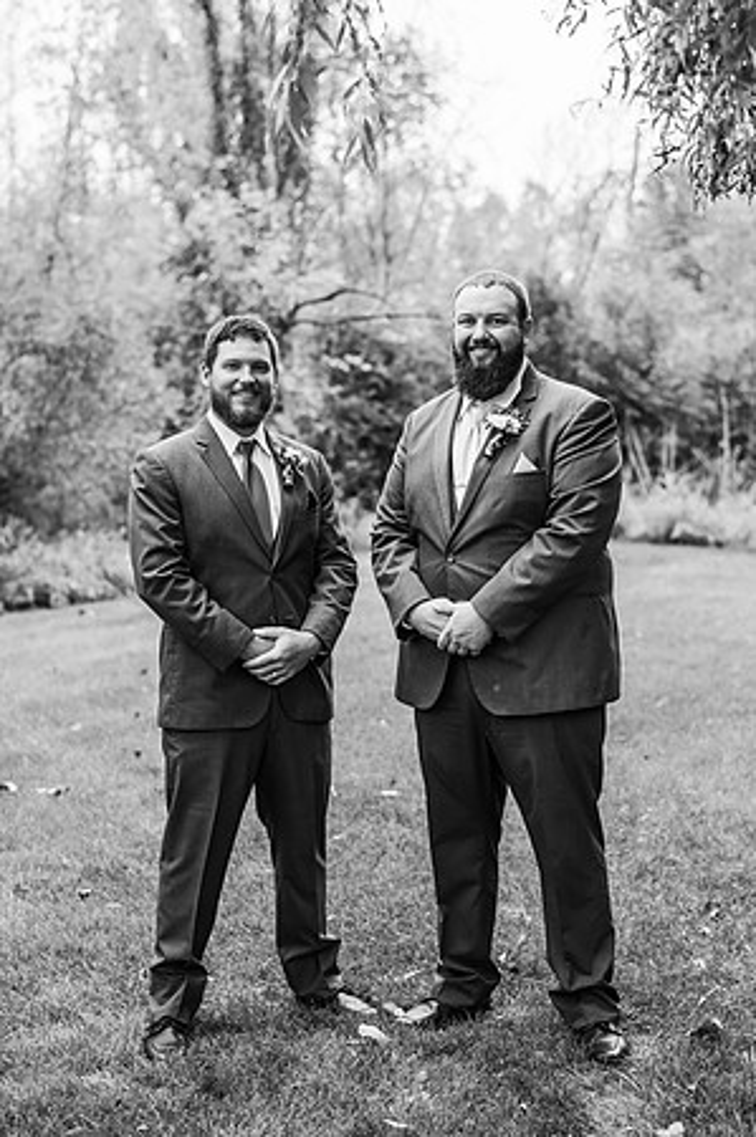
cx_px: 378
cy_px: 568
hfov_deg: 23.3
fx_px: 1831
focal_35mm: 58
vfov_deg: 34.5
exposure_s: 1/1000
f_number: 2.8
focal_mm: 58
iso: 500
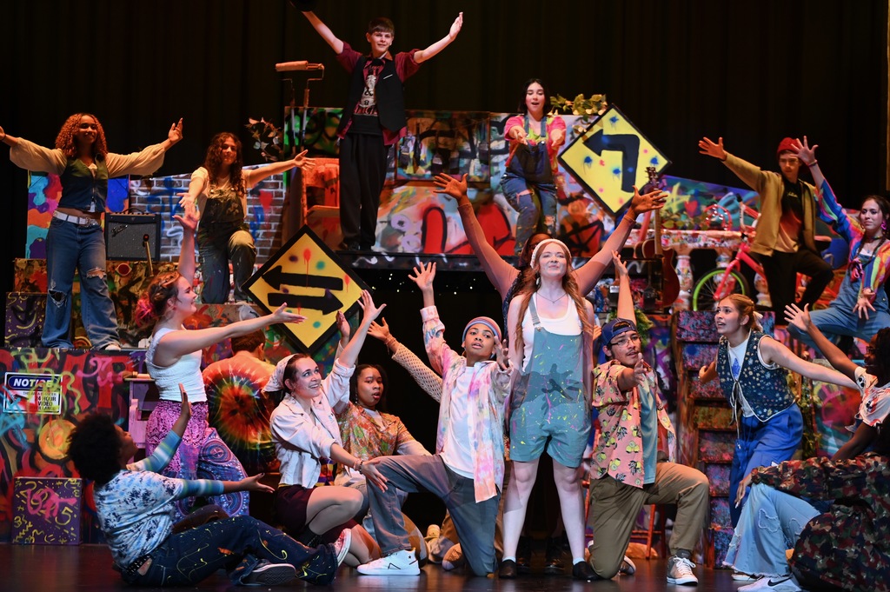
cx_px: 445
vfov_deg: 13.0
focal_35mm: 105
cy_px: 296
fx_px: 2594
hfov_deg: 19.5
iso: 1600
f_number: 2.8
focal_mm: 105
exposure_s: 1/640
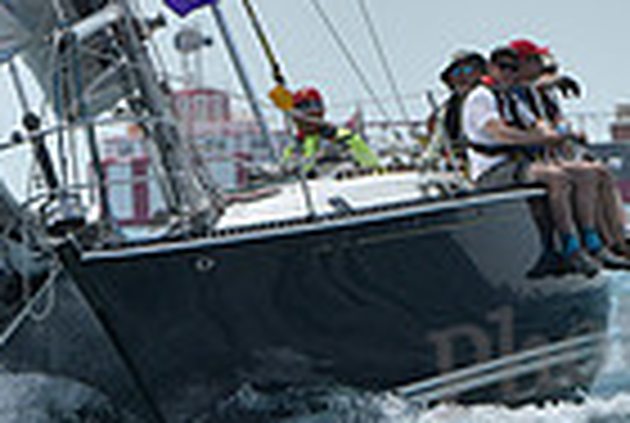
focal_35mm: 786
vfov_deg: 1.8
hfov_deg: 2.6
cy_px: 133
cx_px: 198
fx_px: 13784
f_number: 9
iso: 250
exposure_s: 1/1250
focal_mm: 190
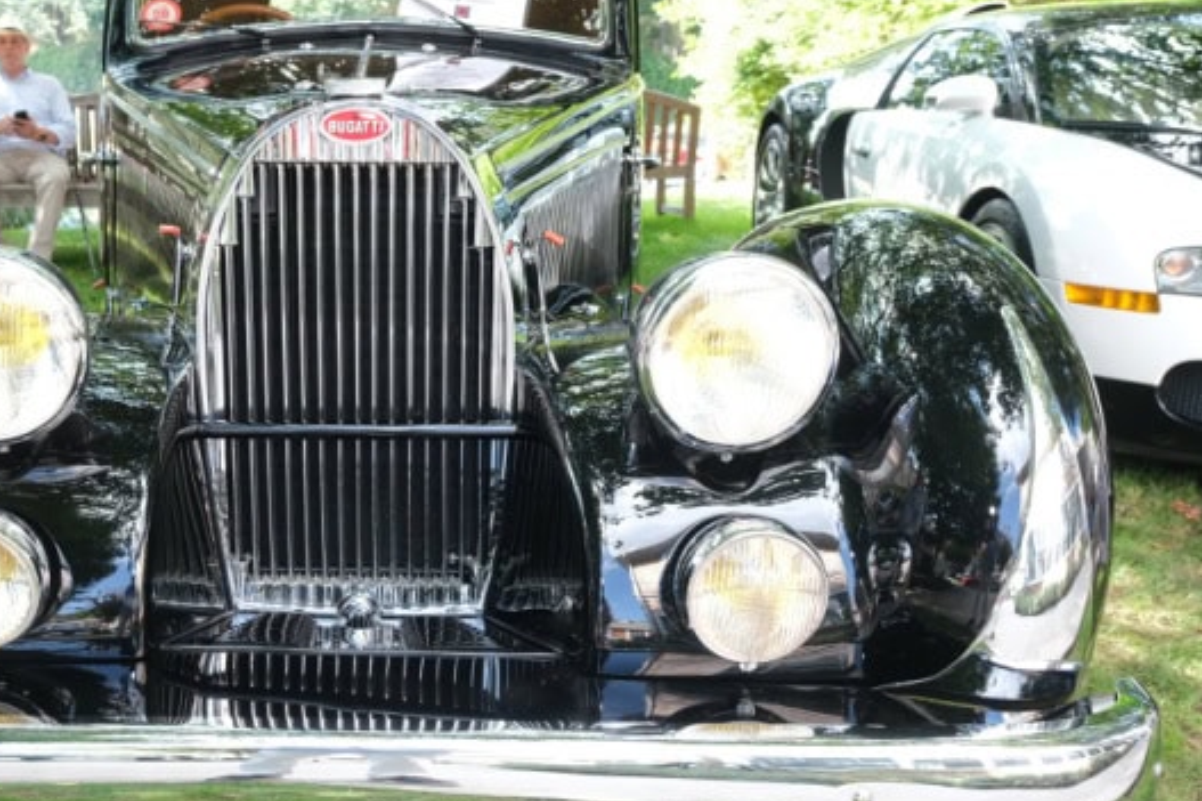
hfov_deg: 46.1
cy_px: 437
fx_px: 1368
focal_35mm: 41
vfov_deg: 32.6
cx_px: 331
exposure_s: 1/30
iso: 200
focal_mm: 17.7
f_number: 5
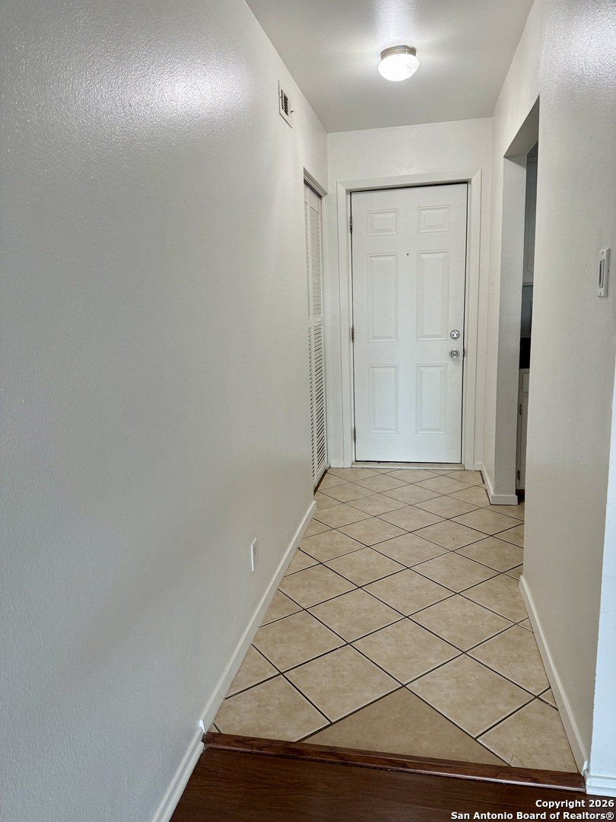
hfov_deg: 56.8
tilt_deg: -11.1
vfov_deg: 71.6
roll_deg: +2.6
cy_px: 411
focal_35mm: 24
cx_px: 308
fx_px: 569
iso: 160
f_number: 1.78
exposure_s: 1/60
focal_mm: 6.76
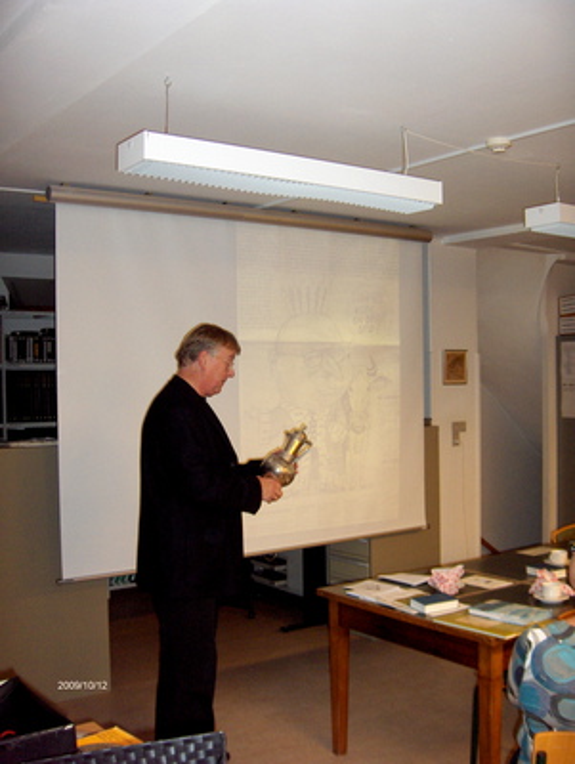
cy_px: 382
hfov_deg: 36.9
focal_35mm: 39
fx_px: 862
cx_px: 288
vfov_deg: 47.8
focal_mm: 8
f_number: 2.8
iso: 100
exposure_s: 1/60
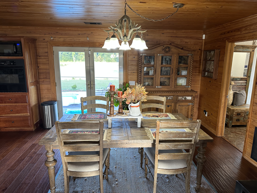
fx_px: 178
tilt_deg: -11.7
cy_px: 96
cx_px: 128
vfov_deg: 56.8
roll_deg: -0.7
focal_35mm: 24
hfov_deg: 71.6
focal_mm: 6.86
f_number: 1.78
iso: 125
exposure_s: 1/60
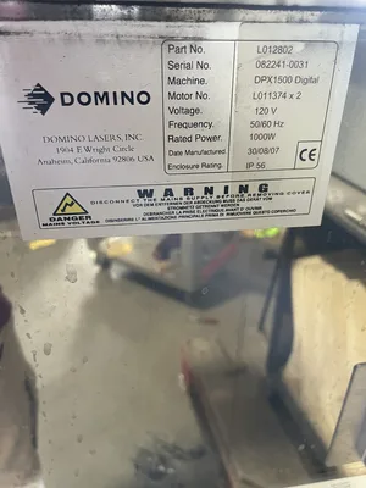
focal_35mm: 26
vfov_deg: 67.3
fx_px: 367
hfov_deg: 53.1
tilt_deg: -30.5
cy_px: 244
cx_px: 183
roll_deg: +2.3
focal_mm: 4.2
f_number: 1.6
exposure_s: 1/60
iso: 320
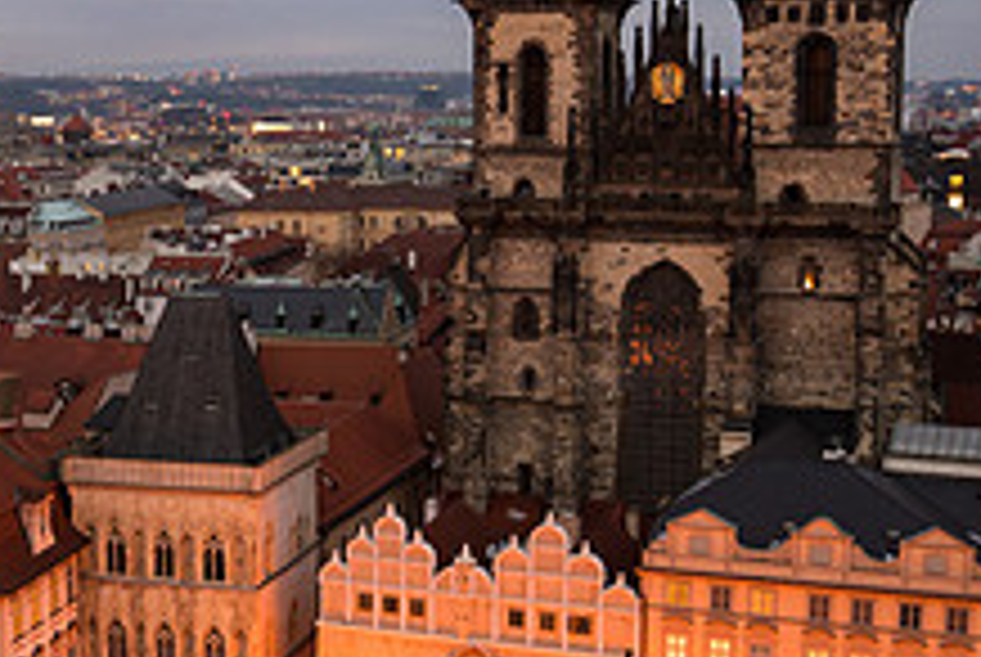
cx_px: 121
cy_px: 342
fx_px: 1801
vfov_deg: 20.7
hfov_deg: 29.4
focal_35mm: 66
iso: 200
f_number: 5.6
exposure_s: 1/2.5
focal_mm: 24
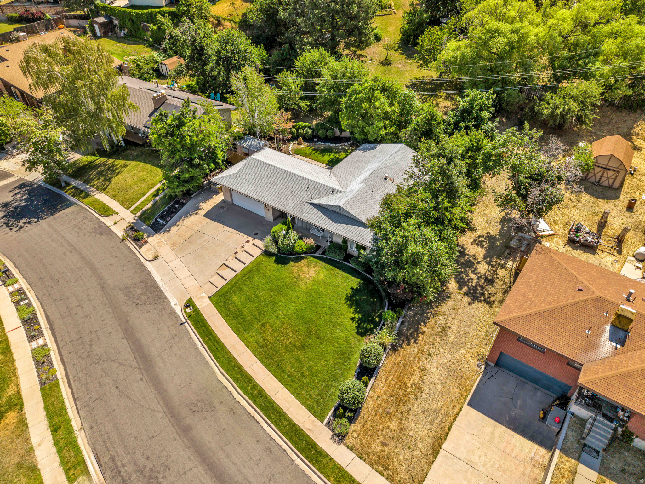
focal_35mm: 24
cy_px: 242
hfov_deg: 71.6
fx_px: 447
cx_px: 322
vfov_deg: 56.8
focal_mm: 8.67
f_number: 1.8
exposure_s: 1/50
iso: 120
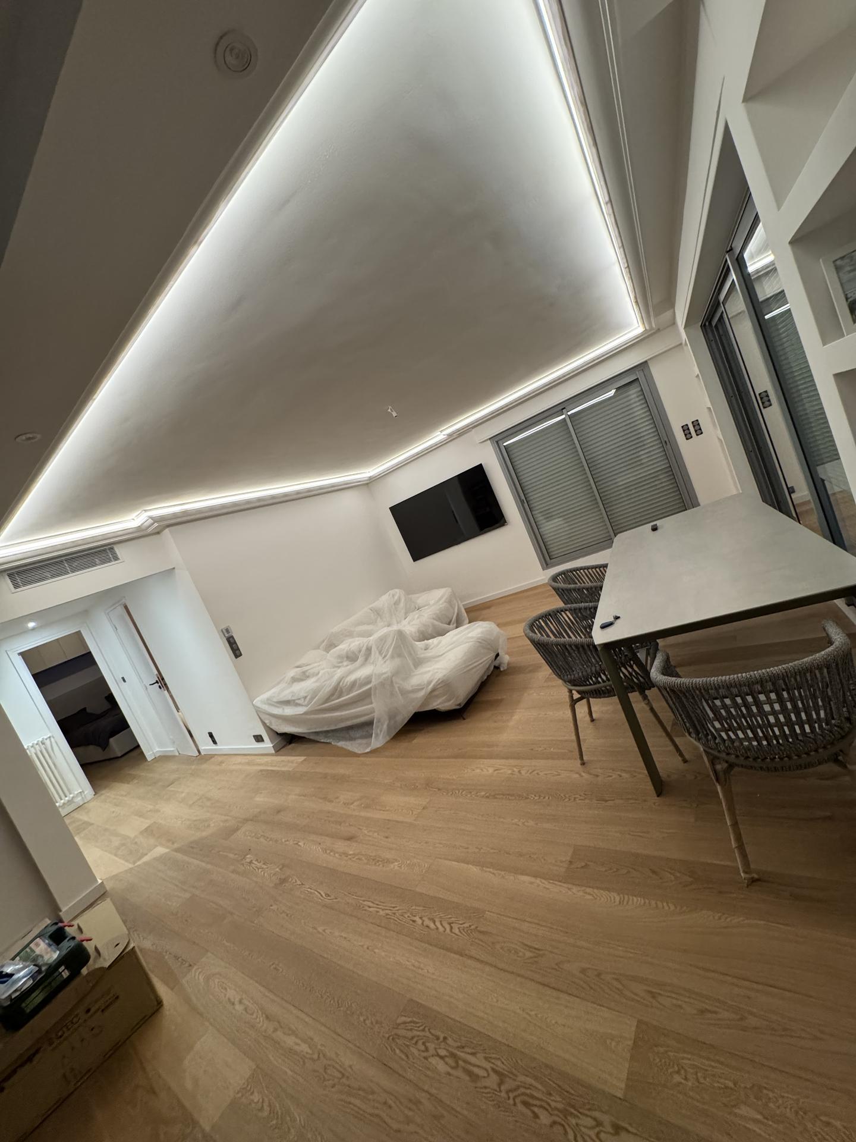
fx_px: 462
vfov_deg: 102.1
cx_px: 428
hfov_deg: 85.7
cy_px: 571
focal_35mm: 14
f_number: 2.2
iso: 320
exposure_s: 1/79
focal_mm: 2.22
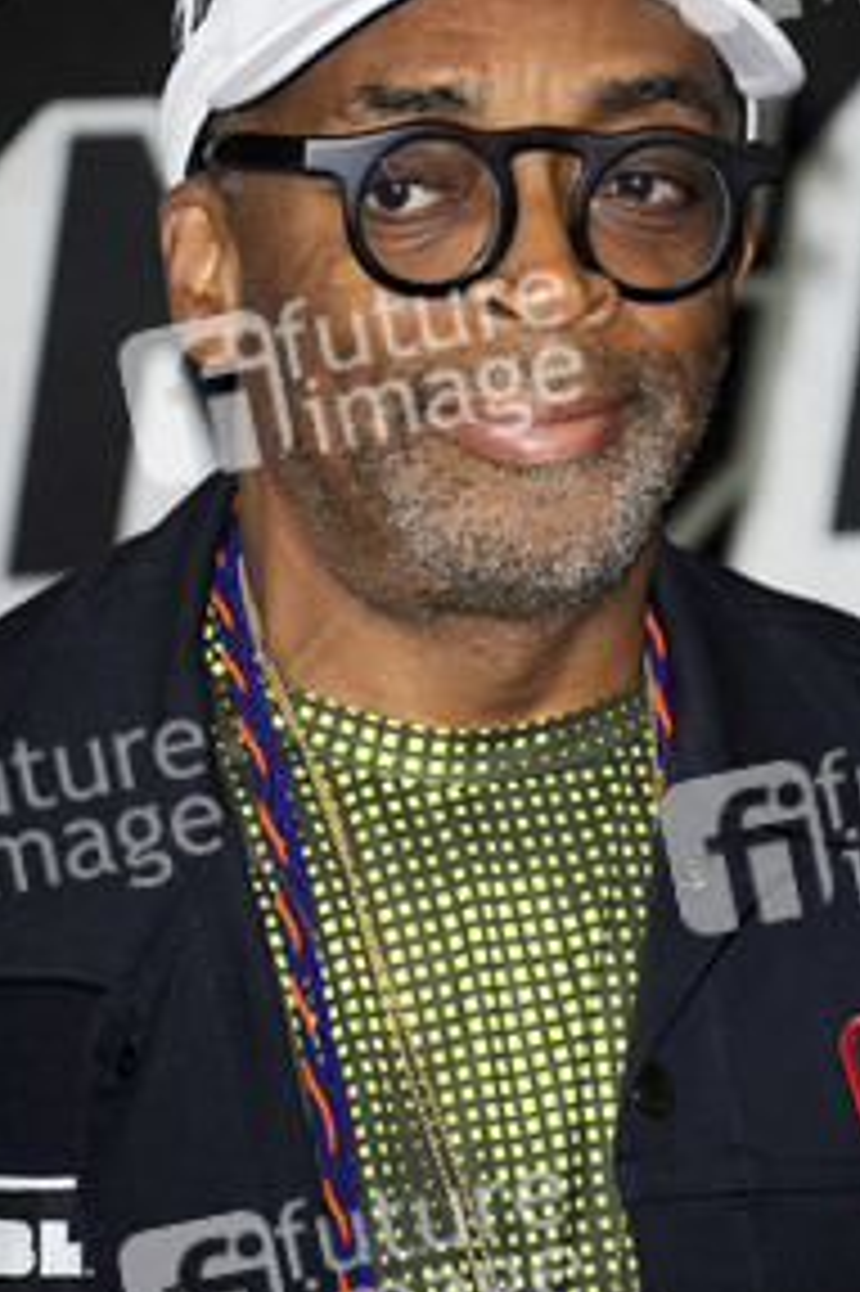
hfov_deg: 3.3
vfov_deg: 4.9
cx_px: 484
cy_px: 603
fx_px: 14995
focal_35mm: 418
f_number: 5.6
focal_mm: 300
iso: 500
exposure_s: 1/160
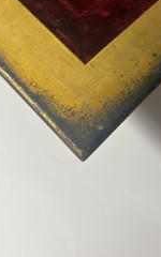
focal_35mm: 46
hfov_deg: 27.9
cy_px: 70
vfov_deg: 42.4
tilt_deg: -58.7
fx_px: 323
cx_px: 97
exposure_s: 1/100
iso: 40
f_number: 1.6
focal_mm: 5.1
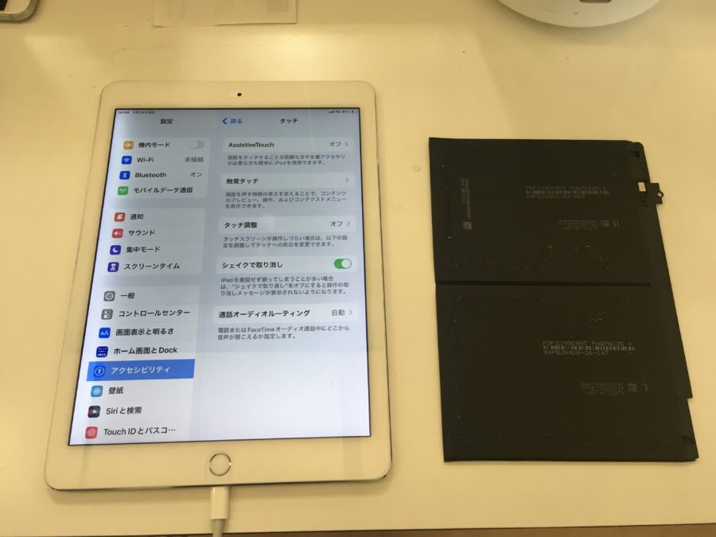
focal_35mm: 29
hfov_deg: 61.7
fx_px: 600
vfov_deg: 48.2
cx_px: 358
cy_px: 268
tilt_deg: -68.4
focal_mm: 4.15
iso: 25
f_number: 2.2
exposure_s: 1/40
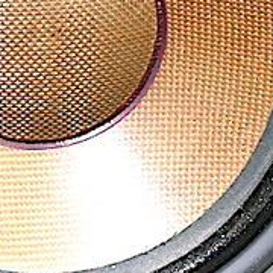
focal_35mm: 585
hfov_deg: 3.0
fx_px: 5220
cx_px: -271
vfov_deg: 3.0
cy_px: 281
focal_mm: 22.3
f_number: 5.2
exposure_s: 1.6
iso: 100
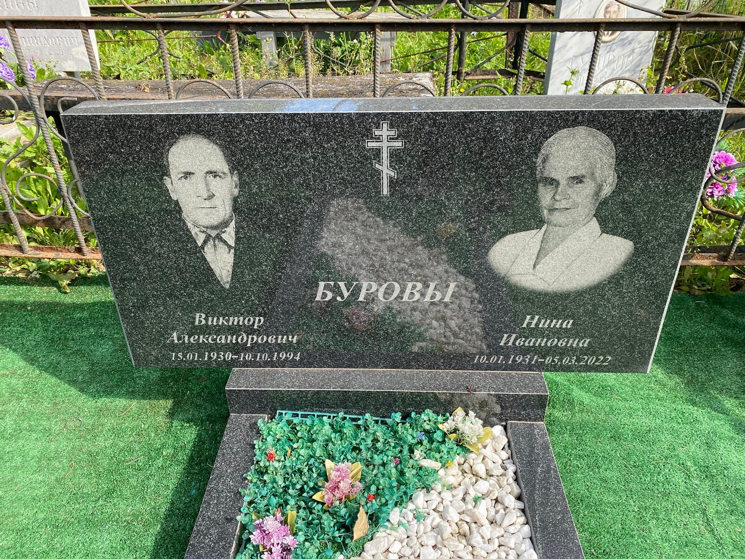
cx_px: 372
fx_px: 560
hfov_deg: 67.3
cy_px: 280
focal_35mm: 26
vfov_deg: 53.1
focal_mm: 4.25
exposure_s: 1/772
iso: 32
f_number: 1.8
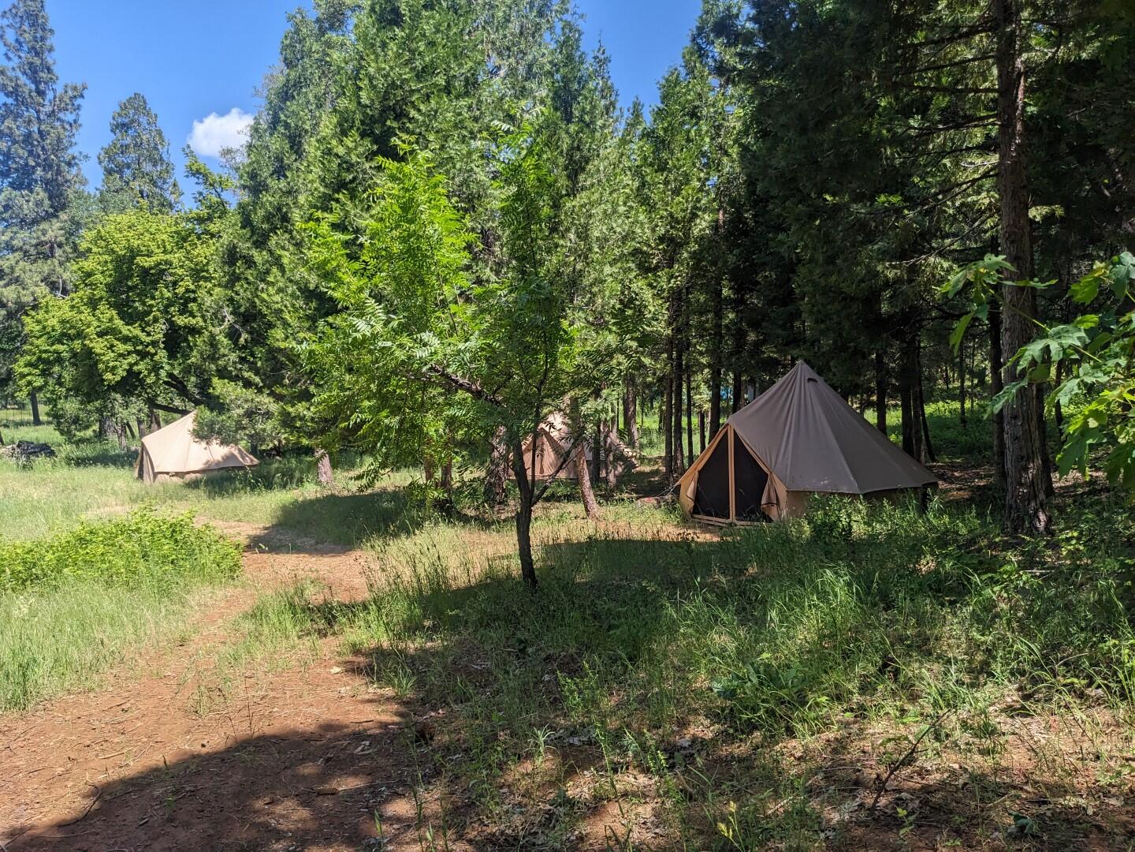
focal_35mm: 27
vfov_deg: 51.4
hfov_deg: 65.3
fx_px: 885
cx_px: 568
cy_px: 426
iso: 47
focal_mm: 4.38
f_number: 1.73
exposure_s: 1/2128
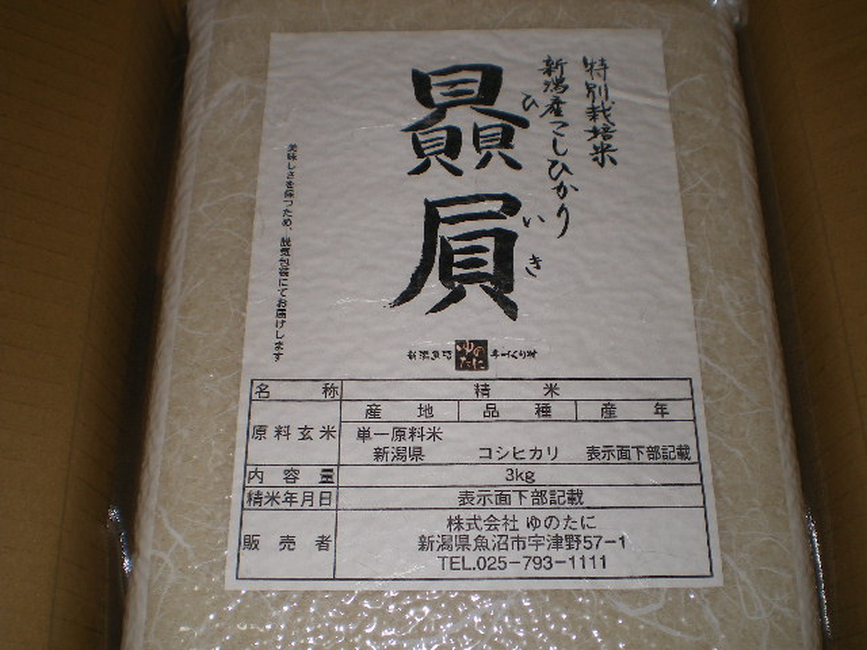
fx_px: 952
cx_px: 434
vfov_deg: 37.7
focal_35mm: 38
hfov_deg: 49.0
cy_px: 325
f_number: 4.6
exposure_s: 1/30
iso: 64
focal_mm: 6.3
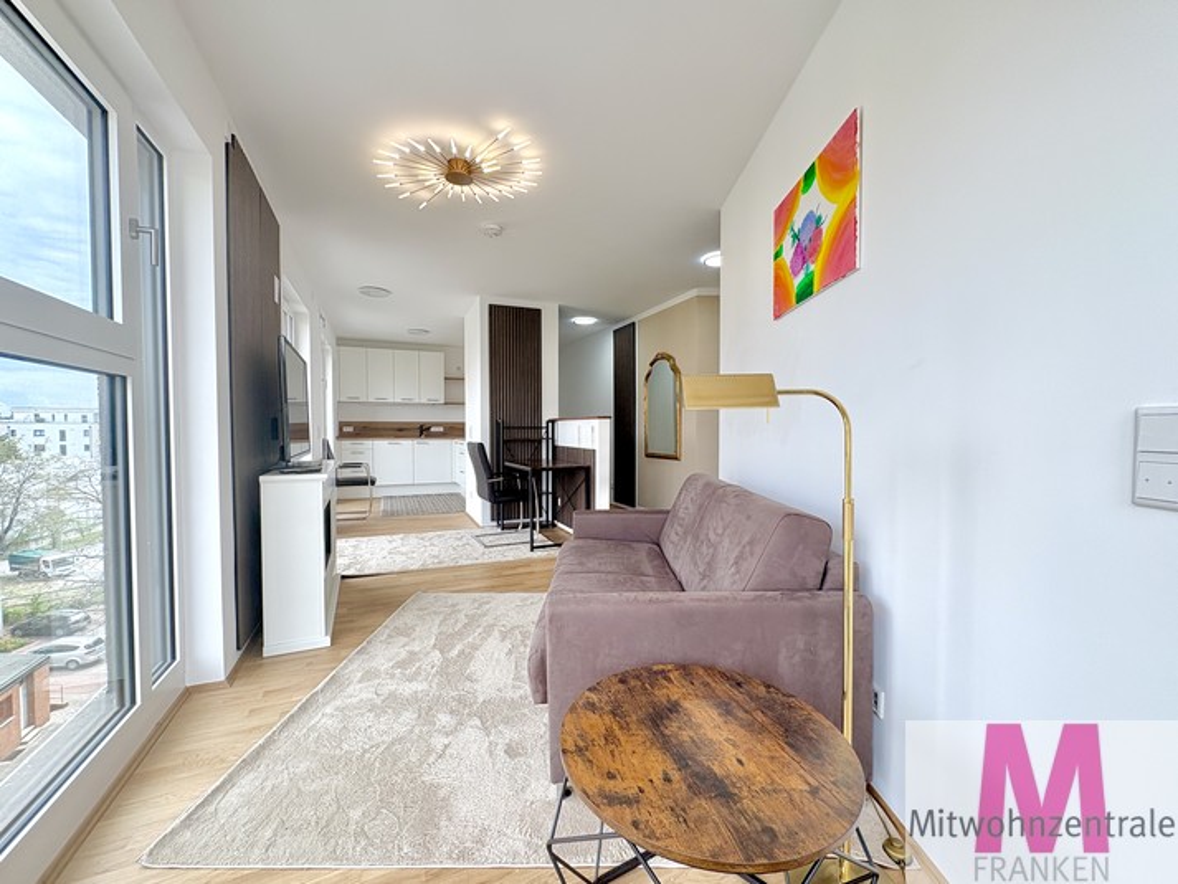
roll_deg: +0.1
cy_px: 442
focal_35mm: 14
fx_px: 477
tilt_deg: -1.4
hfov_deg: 102.1
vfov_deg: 85.7
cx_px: 589
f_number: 2.2
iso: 64
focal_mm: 2.22
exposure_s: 1/125
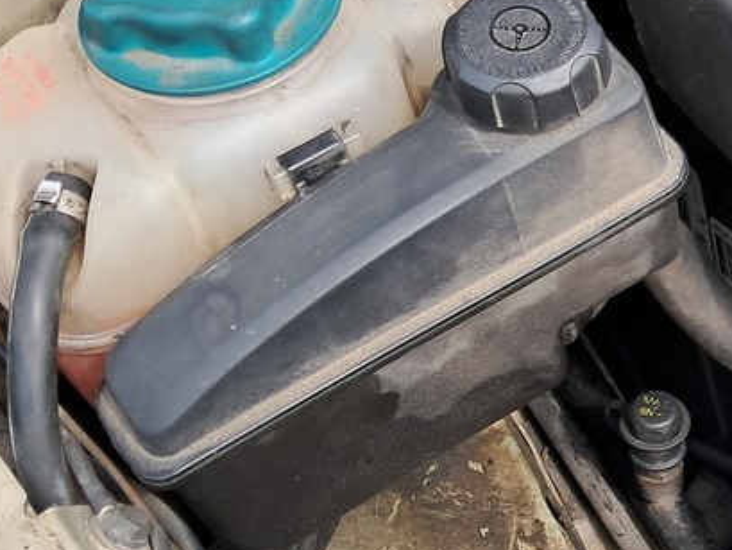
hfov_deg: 18.8
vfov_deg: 15.5
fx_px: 2009
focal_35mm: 95
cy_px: 353
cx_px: 1004
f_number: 1.8
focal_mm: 4
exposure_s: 1/313
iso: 50
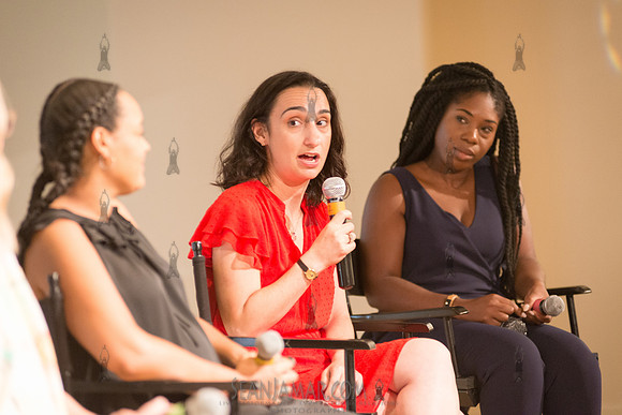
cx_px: 311
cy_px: 208
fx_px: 3456
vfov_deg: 6.9
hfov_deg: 10.3
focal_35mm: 200
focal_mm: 200
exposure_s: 1/200
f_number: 2.8
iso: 4000
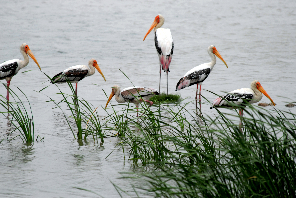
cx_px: 148
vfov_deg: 2.3
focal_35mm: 600
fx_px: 4939
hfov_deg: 3.4
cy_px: 99
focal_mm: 400
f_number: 5.6
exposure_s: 1/3200
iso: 800
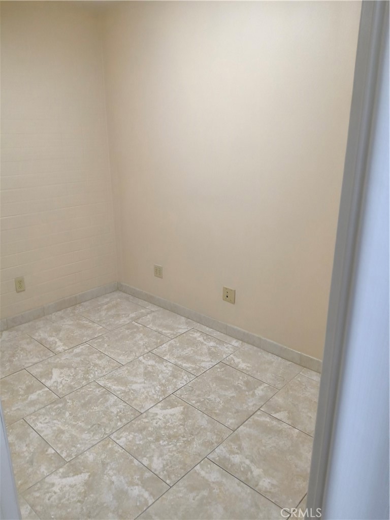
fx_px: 376
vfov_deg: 69.4
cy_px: 260
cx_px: 195
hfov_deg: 54.9
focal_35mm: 25
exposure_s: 1/120
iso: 320
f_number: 2
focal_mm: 3.08
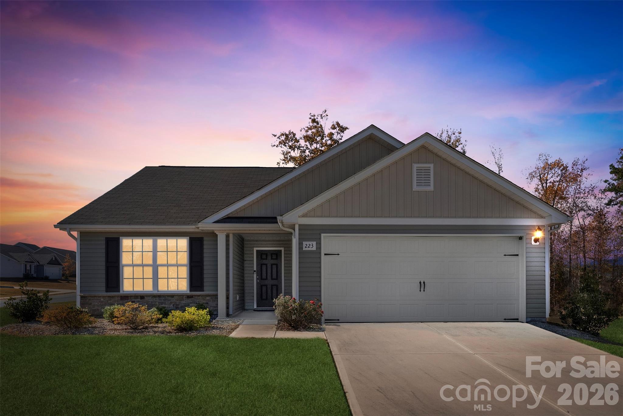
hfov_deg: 73.7
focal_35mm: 24
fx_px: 415
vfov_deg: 53.2
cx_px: 312
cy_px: 208
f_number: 8
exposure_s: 1/3200
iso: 2000
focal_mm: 24
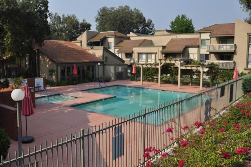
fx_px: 230
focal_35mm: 33
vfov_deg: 39.9
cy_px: 84
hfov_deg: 57.3
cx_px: 126
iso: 200
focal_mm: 22
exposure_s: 1/320
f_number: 9
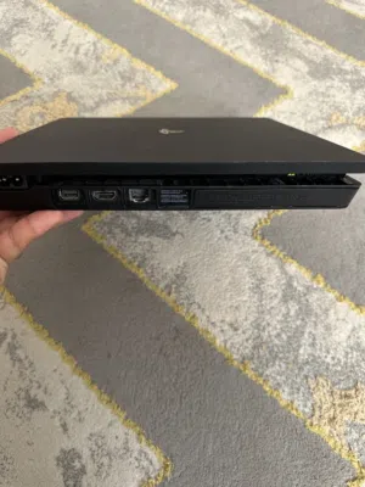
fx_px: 337
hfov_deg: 56.8
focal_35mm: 24
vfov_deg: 71.6
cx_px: 182
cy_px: 244
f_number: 1.78
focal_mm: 6.86
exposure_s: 1/60
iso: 250
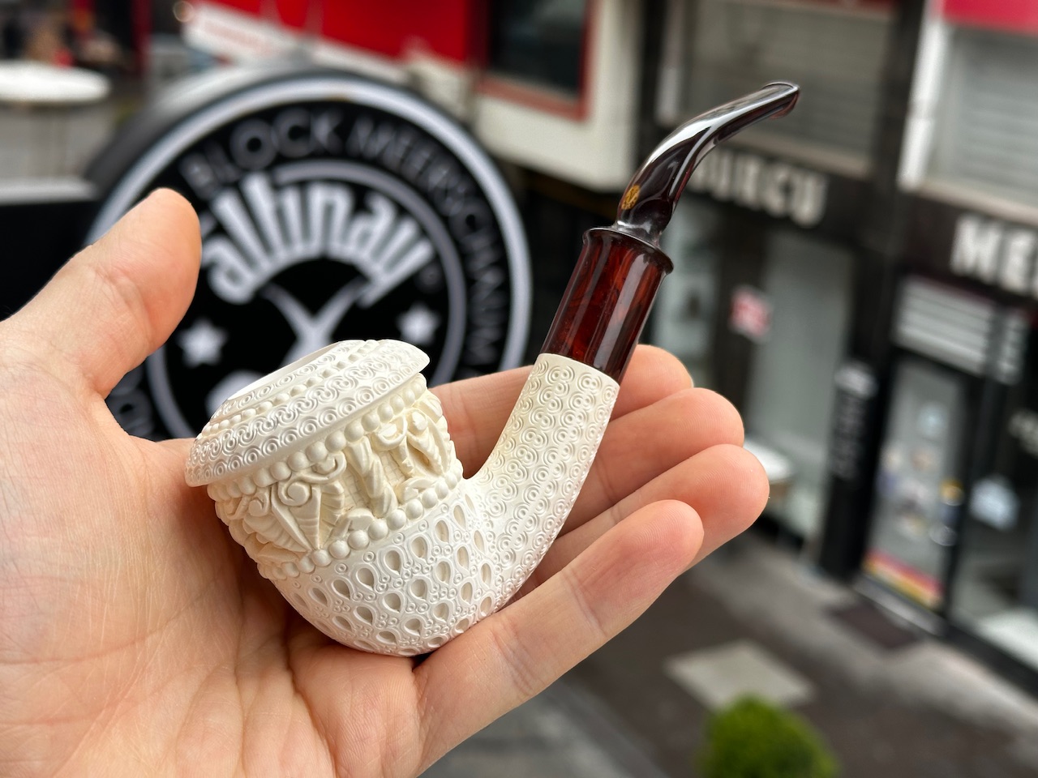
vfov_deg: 30.3
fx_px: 1439
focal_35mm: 48
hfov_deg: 39.7
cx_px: 519
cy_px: 389
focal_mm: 6.86
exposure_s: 1/516
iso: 64
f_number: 1.78
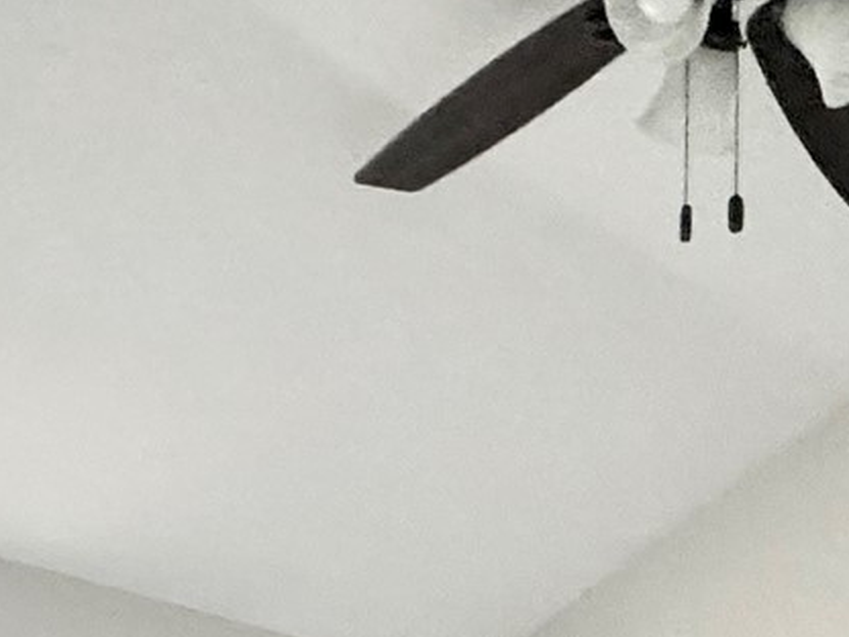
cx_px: 498
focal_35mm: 69
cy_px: 1076
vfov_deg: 17.9
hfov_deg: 28.1
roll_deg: -0.9
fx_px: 1692
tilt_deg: -0.9
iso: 1000
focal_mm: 2.22
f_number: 2.2
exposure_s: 1/60
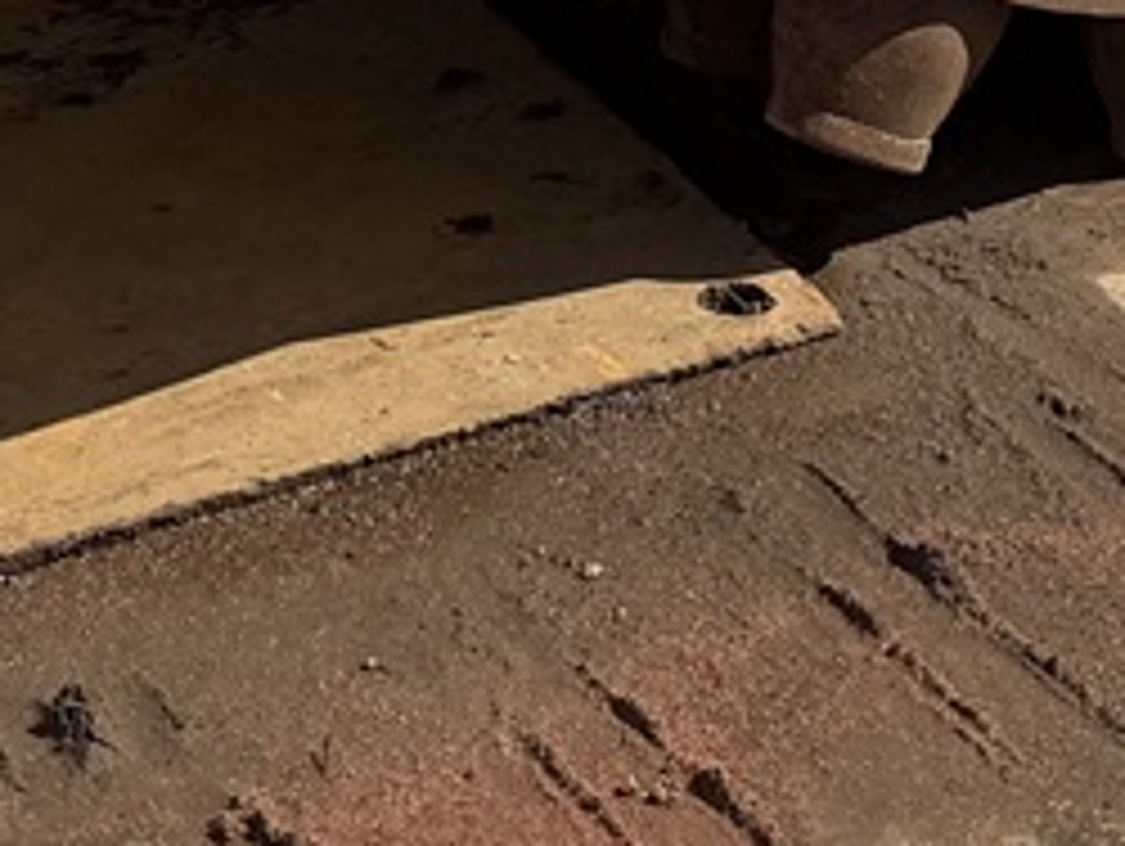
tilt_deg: -1.5
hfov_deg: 14.1
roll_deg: -0.2
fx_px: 4457
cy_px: -1528
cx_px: 1188
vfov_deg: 9.1
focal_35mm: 137
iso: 80
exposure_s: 1/5319
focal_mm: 6.76
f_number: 1.78
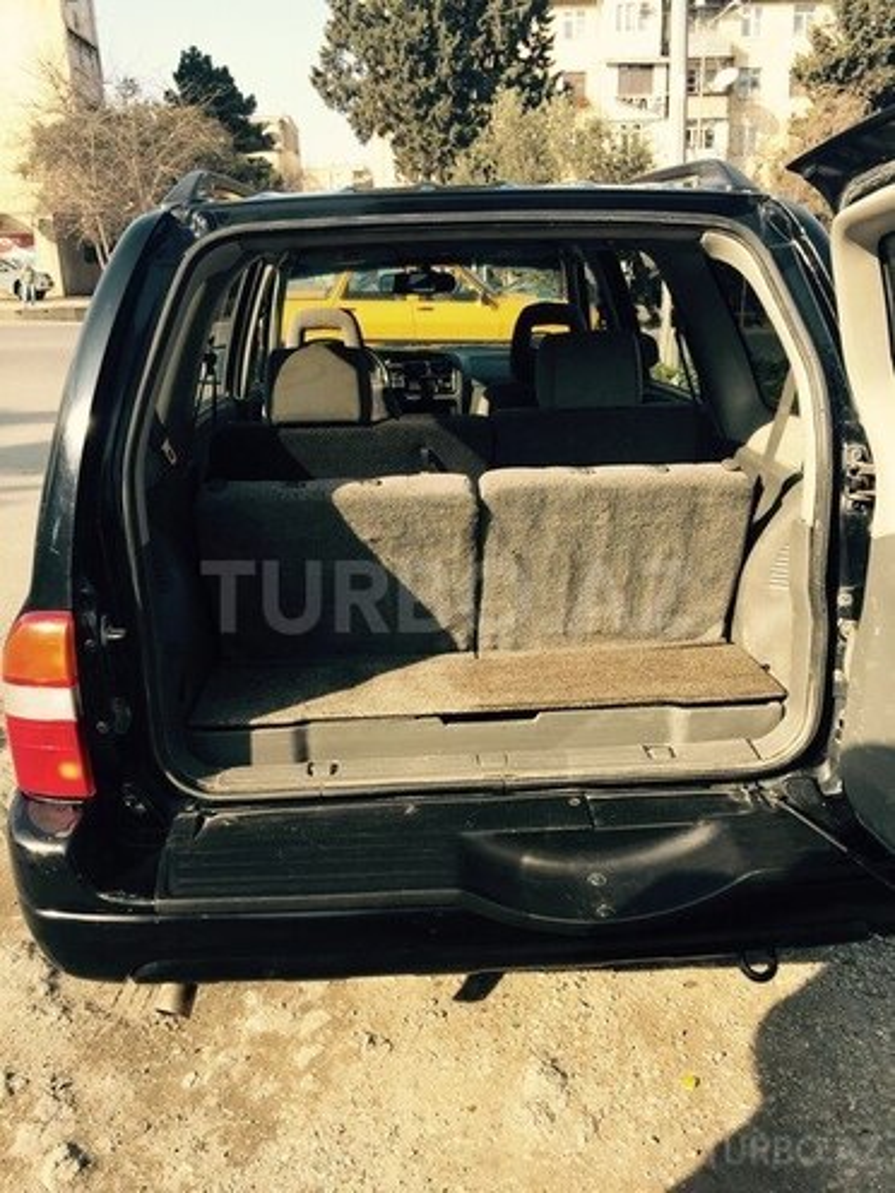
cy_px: 596
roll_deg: +2.9
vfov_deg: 61.7
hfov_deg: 48.2
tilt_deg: -17.4
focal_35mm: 29
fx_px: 1000
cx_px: 448
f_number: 2.2
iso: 32
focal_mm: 4.15
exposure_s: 1/520
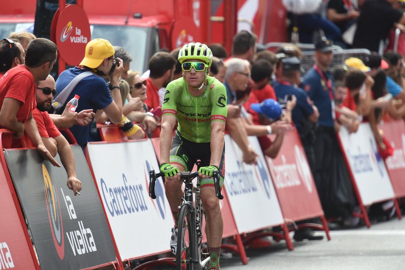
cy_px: 135
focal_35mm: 400
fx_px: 4496
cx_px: 202
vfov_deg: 3.4
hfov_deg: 5.2
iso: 2000
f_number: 5.6
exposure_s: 1/1000
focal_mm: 400
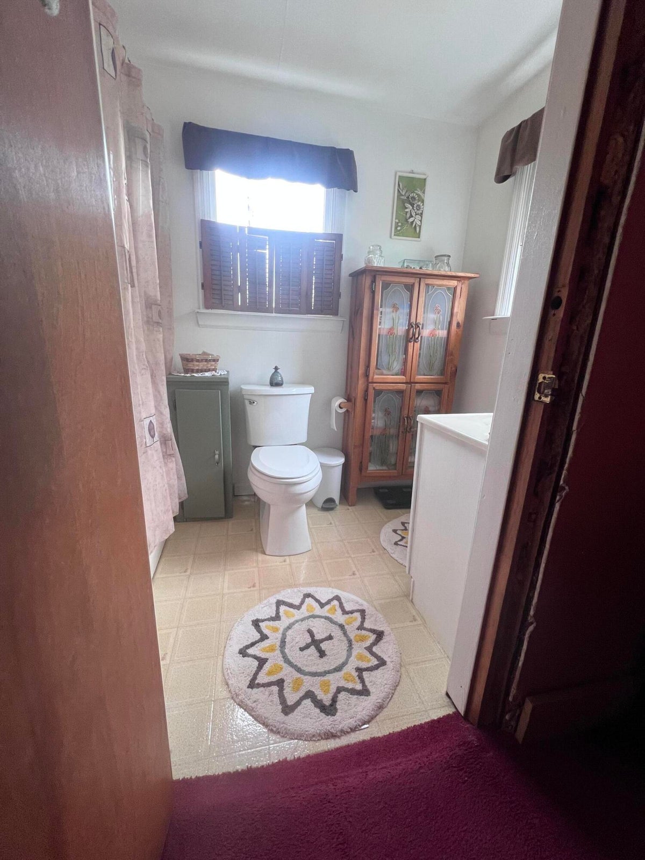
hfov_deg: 89.9
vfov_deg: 106.2
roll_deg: -3.2
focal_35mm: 13
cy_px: 430
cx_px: 322
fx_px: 323
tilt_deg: -14.7
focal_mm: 1.57
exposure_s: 1/60
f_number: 1.8
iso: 200
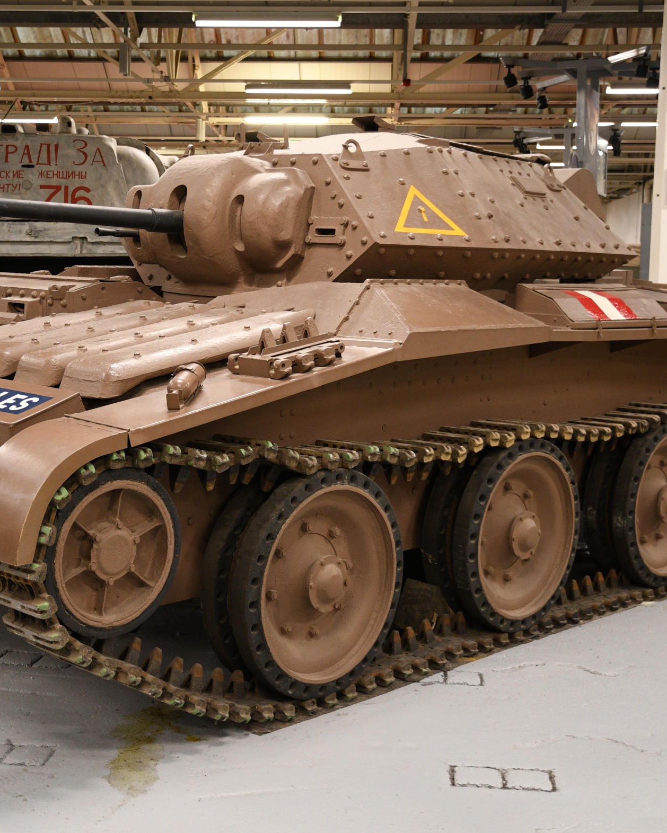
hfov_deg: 28.6
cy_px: 416
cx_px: 268
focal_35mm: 53
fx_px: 1308
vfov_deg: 35.4
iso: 800
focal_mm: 25
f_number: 3
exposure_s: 1/40
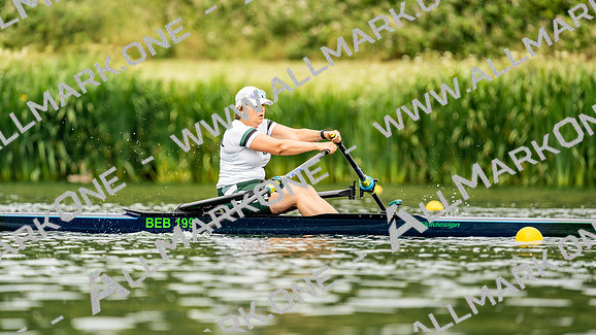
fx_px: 9971
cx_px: 298
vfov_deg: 1.9
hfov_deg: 3.4
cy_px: 155
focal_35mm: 631
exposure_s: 1/2000
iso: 800
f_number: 6.3
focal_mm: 600
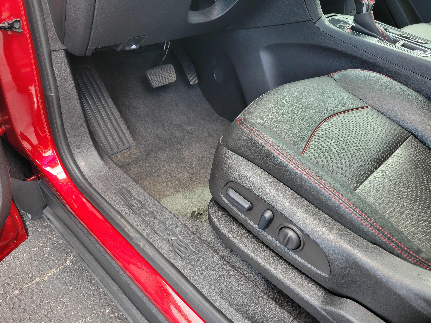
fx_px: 324
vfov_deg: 53.1
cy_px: 162
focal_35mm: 26
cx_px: 216
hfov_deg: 67.3
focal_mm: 5.4
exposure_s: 1/120
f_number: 1.8
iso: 64
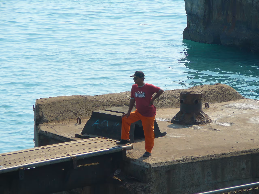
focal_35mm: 229
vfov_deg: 6.5
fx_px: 1713
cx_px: 130
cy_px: 97
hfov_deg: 8.6
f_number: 4.1
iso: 80
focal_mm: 34.1
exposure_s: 1/640
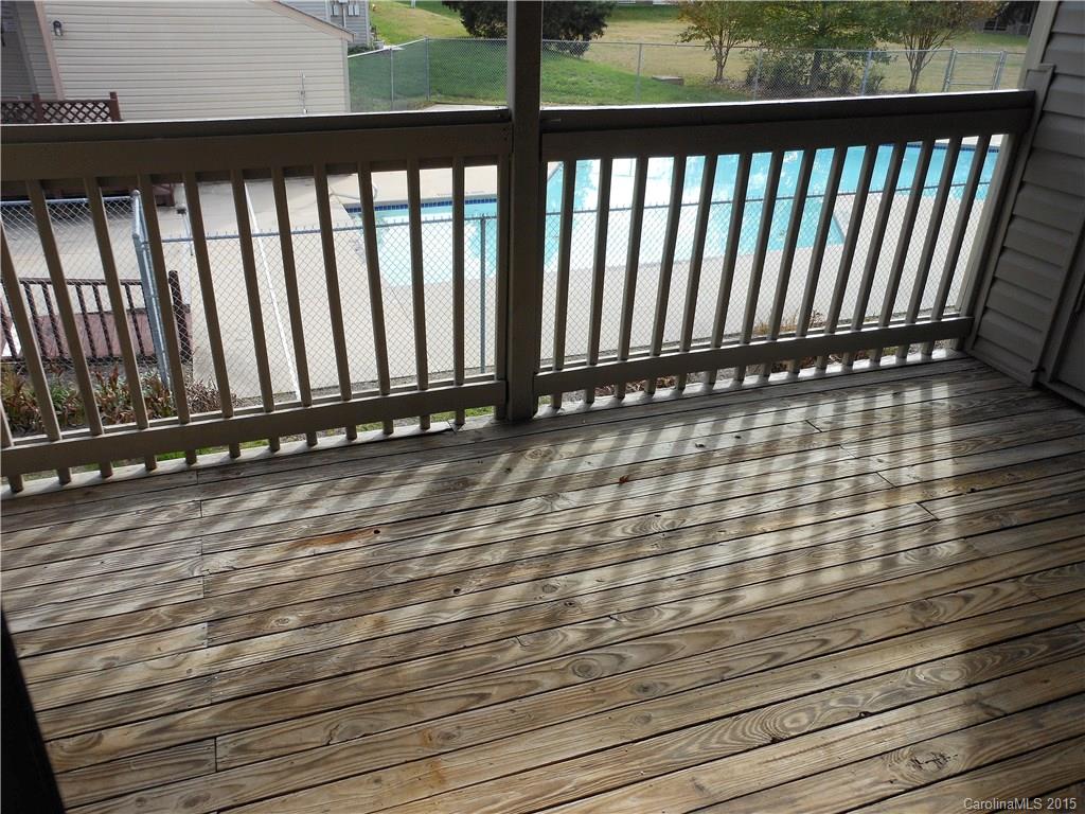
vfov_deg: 49.7
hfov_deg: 63.4
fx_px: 878
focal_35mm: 28
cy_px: 407
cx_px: 542
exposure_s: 1/320
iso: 80
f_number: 3.7
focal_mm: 5
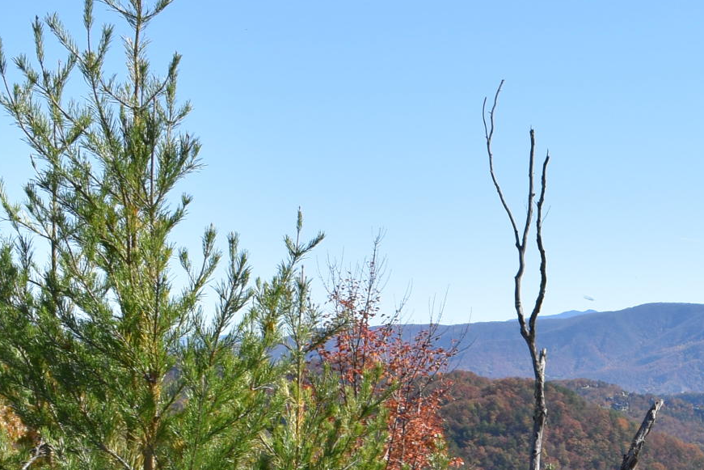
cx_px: 852
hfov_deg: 20.4
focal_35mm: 93
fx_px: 1819
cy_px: 514
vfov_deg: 14.4
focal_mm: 18
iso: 100
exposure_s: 1/200
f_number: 8
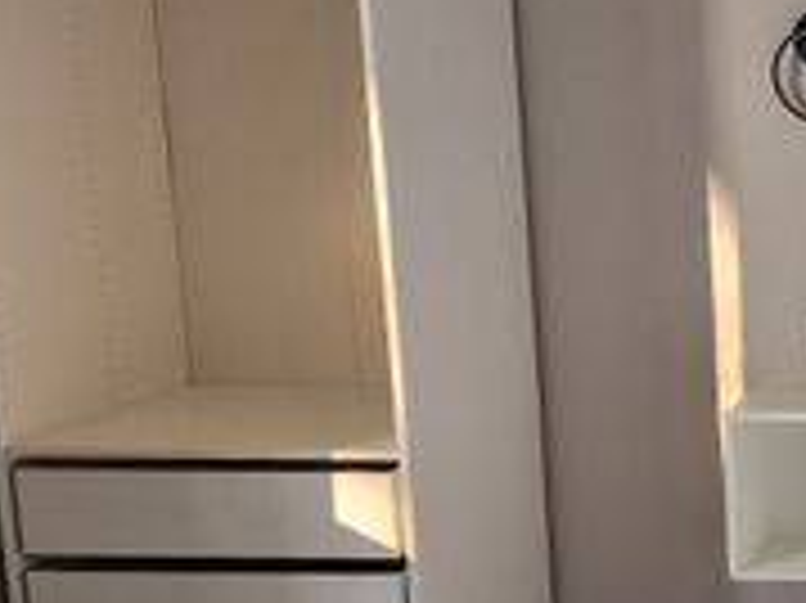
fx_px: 1792
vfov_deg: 19.1
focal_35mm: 77
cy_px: 338
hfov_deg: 21.1
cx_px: 1234
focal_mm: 6.4
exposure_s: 1/120
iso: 160
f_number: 1.8
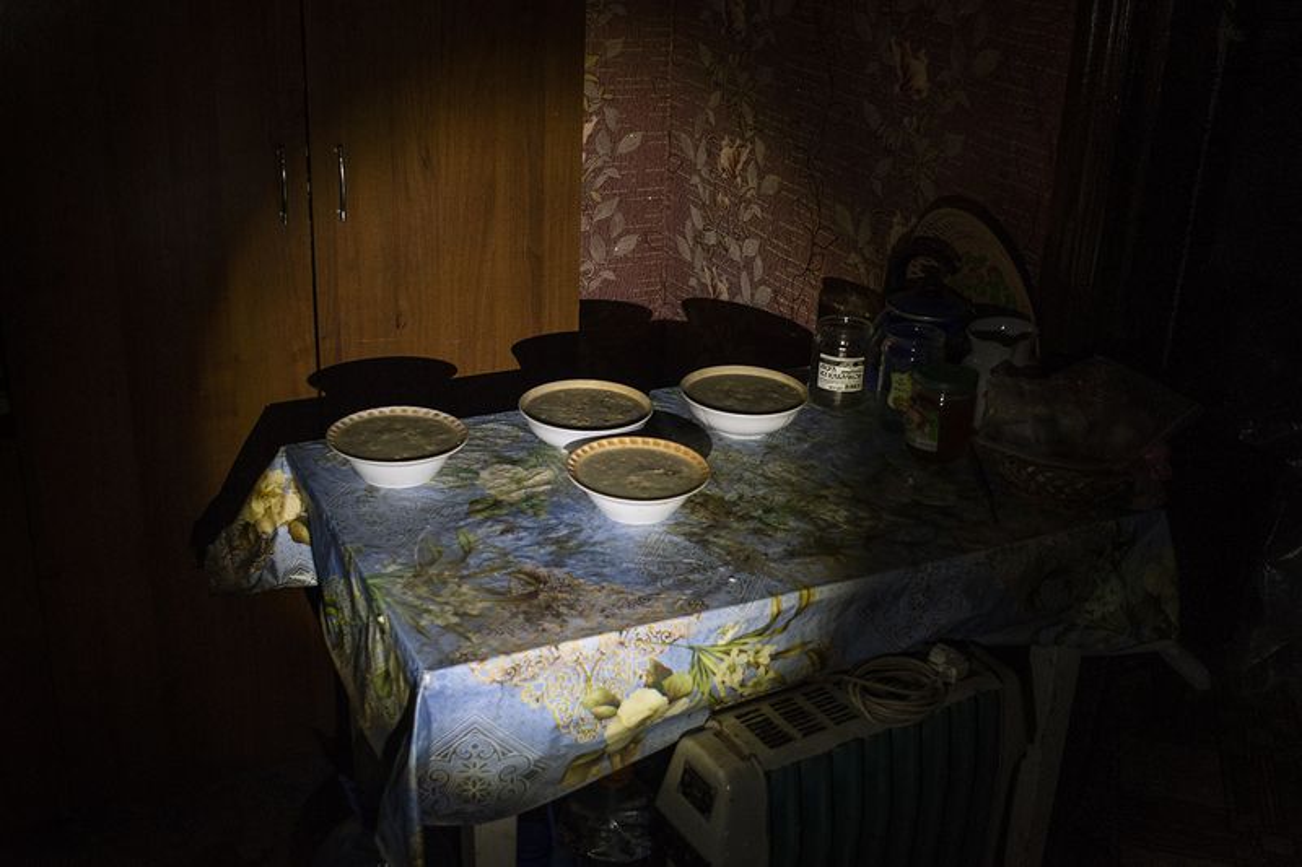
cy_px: 434
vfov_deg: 36.9
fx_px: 1302
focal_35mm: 36
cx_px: 651
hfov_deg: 53.1
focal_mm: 24
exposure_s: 1/50
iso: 1000
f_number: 2.8
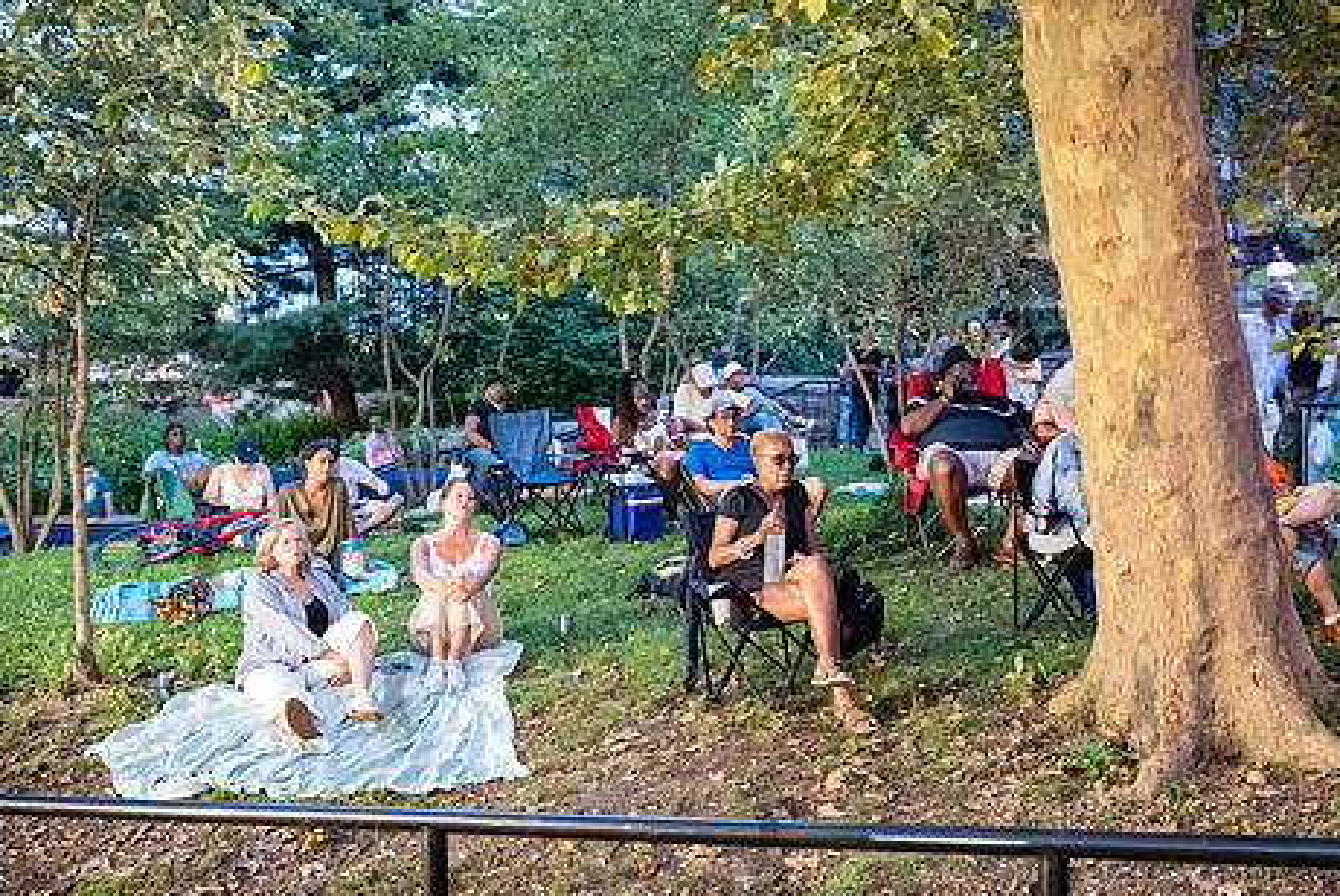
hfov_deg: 44.4
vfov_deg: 30.5
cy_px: 540
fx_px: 1639
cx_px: 767
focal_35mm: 44
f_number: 3.5
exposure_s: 1/13
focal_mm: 35
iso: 10000
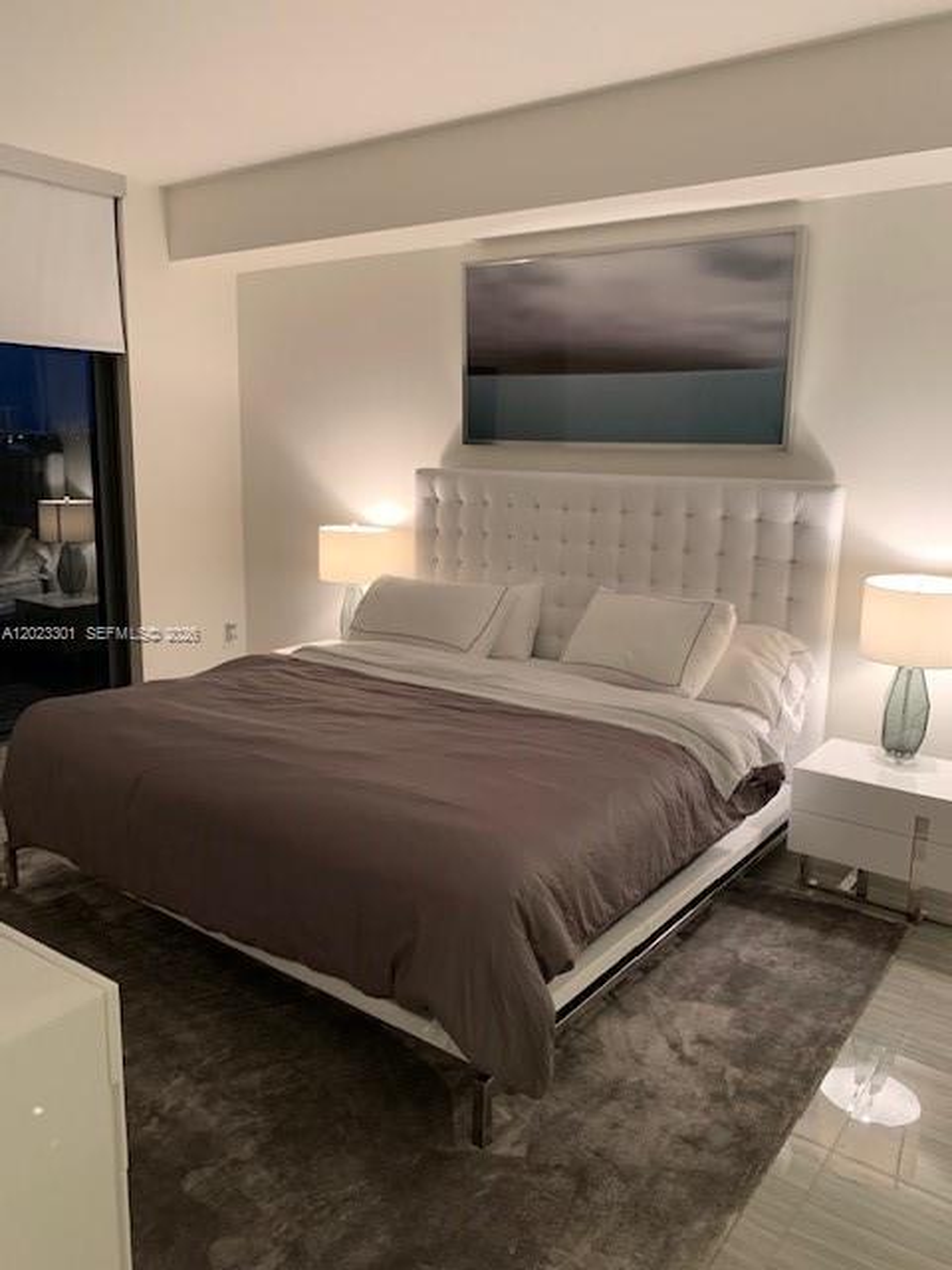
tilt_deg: -7.4
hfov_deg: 53.1
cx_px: 476
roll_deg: +0.4
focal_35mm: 26
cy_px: 635
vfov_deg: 67.3
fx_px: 953
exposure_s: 1/60
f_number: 1.8
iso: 250
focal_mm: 4.25
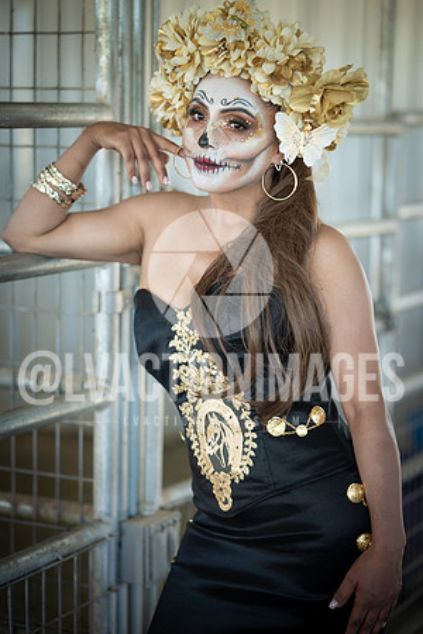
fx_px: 1498
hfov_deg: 16.1
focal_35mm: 85
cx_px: 212
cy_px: 317
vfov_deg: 23.9
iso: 100
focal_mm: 85
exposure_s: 1/100
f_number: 1.8
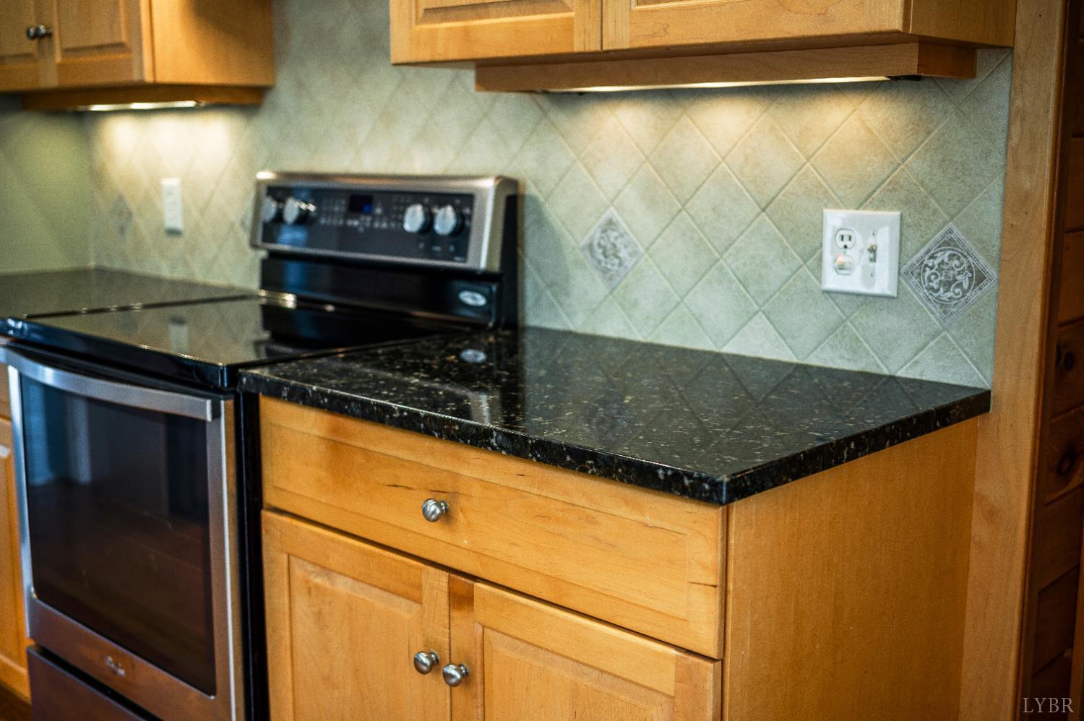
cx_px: 542
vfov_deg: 33.4
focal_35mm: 40
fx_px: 1204
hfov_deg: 48.5
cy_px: 360
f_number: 2.5
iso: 125
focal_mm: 40
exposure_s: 1/60
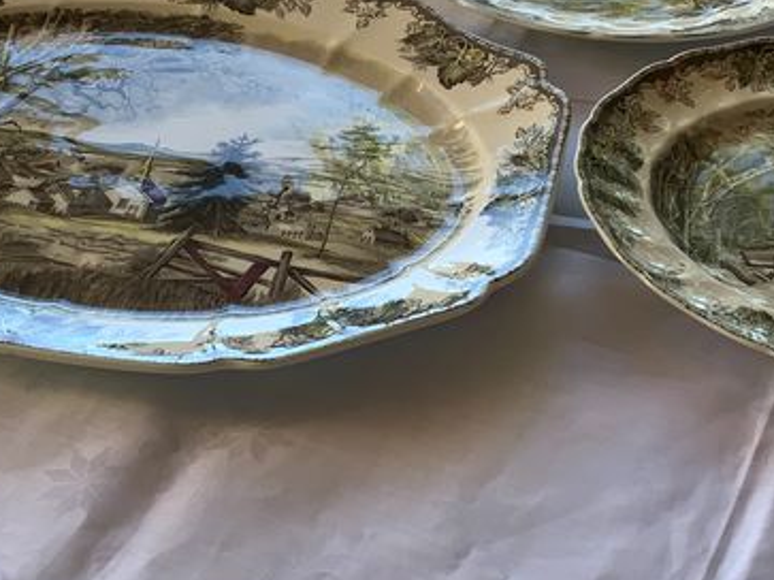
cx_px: 249
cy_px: 277
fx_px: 1788
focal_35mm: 80
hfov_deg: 24.3
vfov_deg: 18.4
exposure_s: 1/180
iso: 16
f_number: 1.8
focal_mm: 3
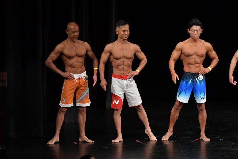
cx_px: 119
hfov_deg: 8.1
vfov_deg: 5.4
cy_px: 80
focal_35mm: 255
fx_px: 1685
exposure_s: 1/400
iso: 3200
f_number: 5.6
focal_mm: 170
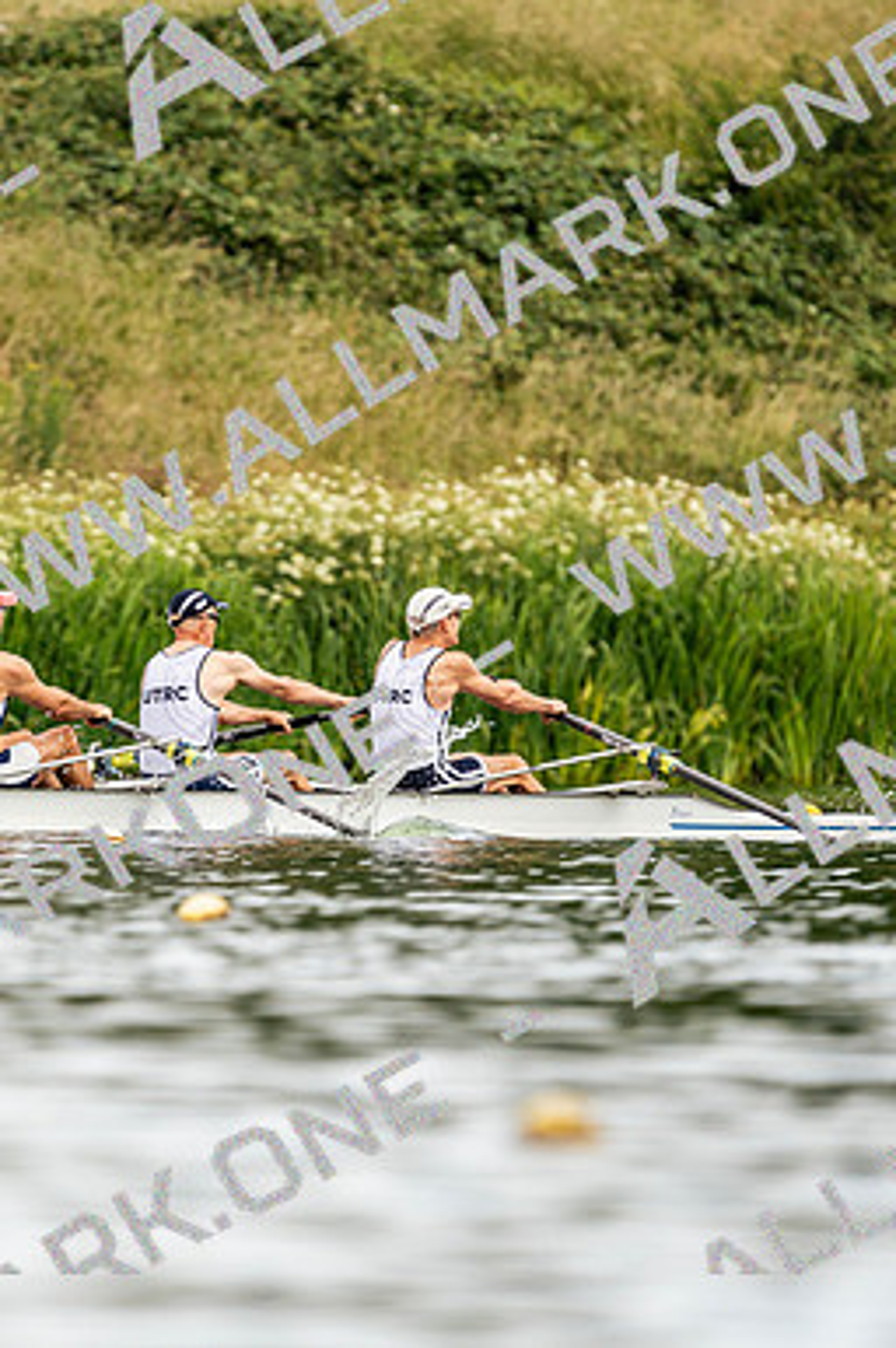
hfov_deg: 1.5
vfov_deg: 2.3
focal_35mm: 905
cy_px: 674
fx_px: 33845
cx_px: 315
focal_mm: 600
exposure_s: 1/2000
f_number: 6.3
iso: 320
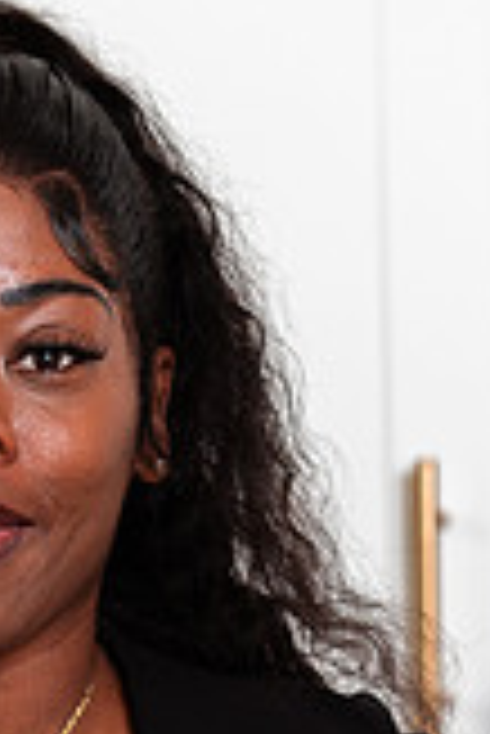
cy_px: 901
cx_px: -31
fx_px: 4767
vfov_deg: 8.7
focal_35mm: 234
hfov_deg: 5.9
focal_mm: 85
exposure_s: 1/160
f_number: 2.8
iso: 50
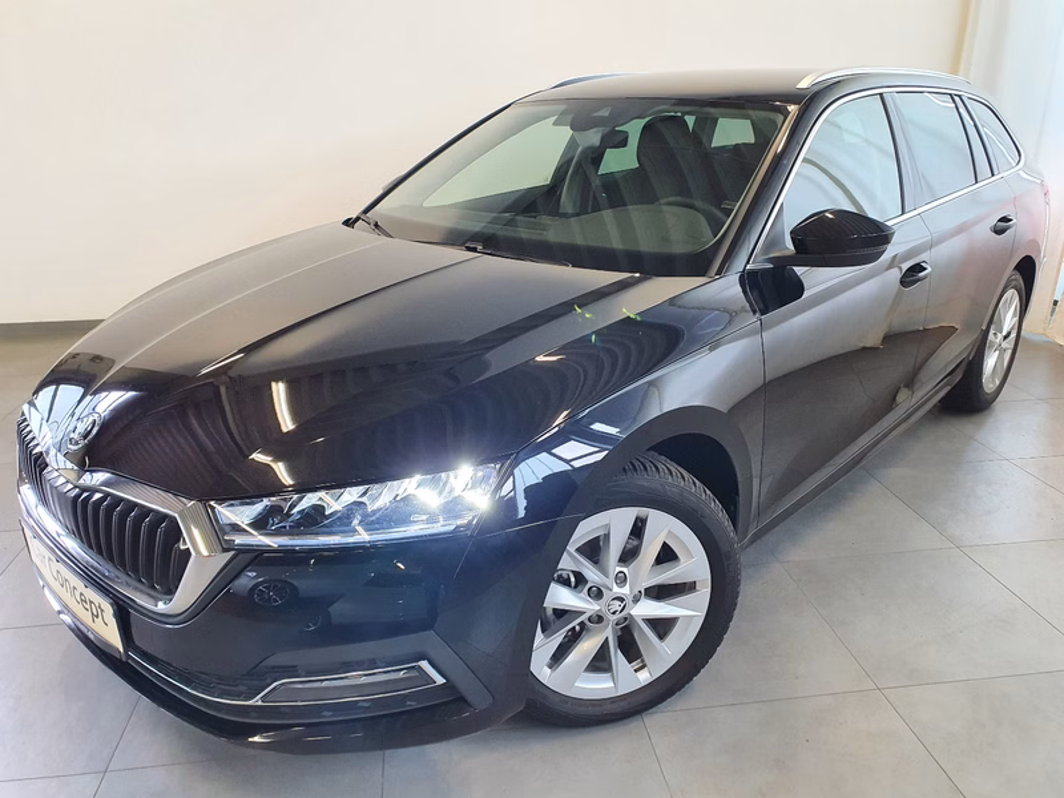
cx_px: 532
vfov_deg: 53.1
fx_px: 799
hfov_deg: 67.3
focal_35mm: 26
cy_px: 399
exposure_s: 1/50
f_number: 2.4
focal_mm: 4.32
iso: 320
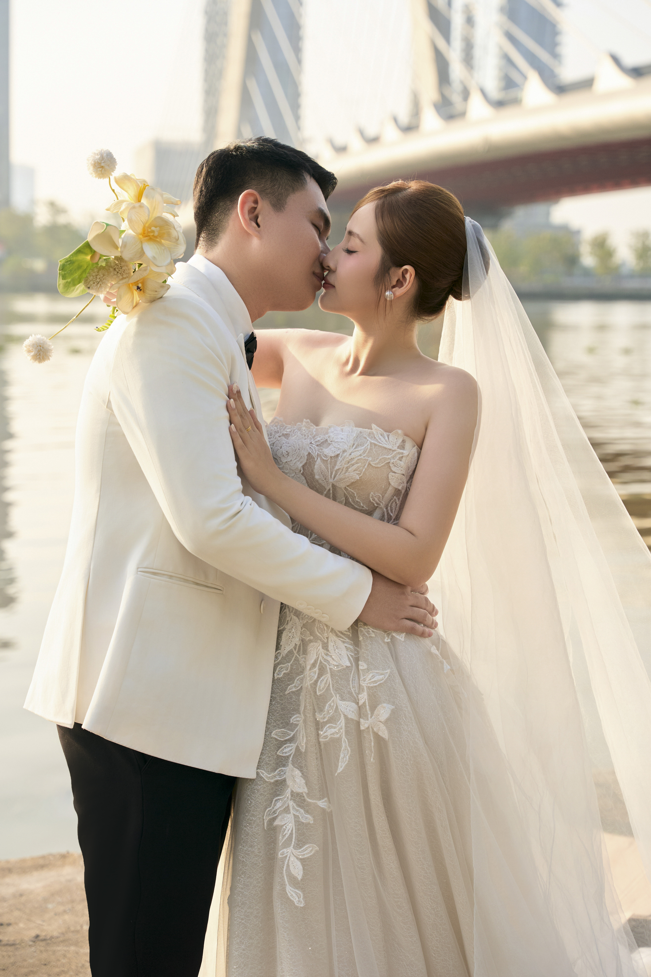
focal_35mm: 61
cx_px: 326
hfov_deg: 22.2
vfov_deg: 32.8
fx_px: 1660
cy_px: 488
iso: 500
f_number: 4
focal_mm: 61.2
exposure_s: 1/1600
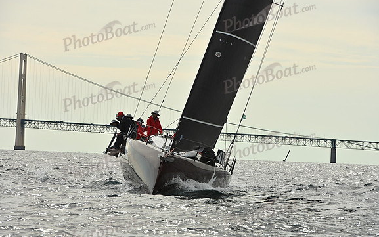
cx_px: 190
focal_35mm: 205
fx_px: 2118
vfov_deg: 6.4
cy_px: 120
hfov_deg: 10.2
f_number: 13
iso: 320
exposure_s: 1/1000
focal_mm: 200
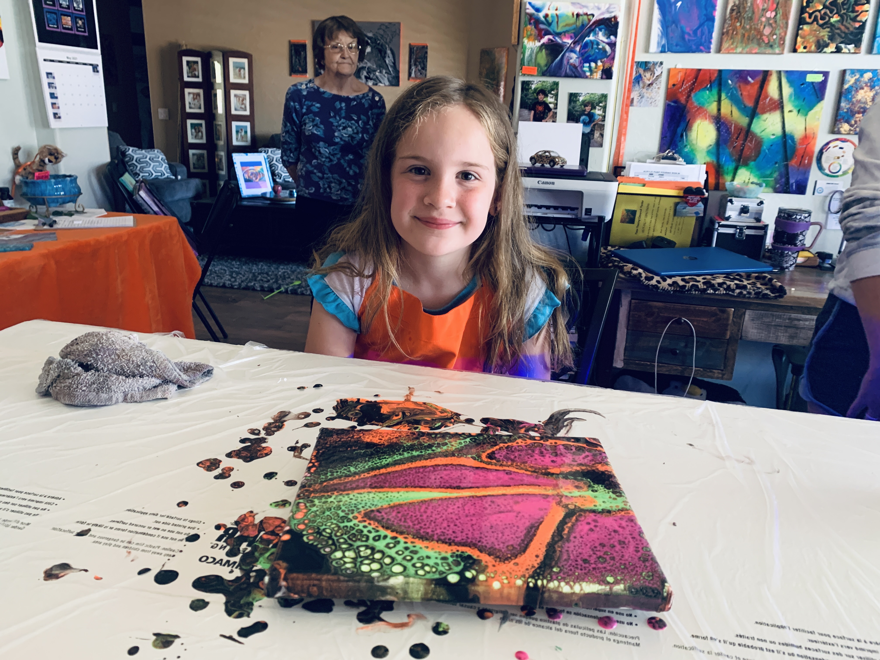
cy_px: 330
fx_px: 661
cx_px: 440
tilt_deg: -18.1
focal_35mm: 26
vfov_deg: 53.1
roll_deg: -2.6
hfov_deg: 67.3
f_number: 1.8
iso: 320
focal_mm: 4.25
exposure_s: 1/40
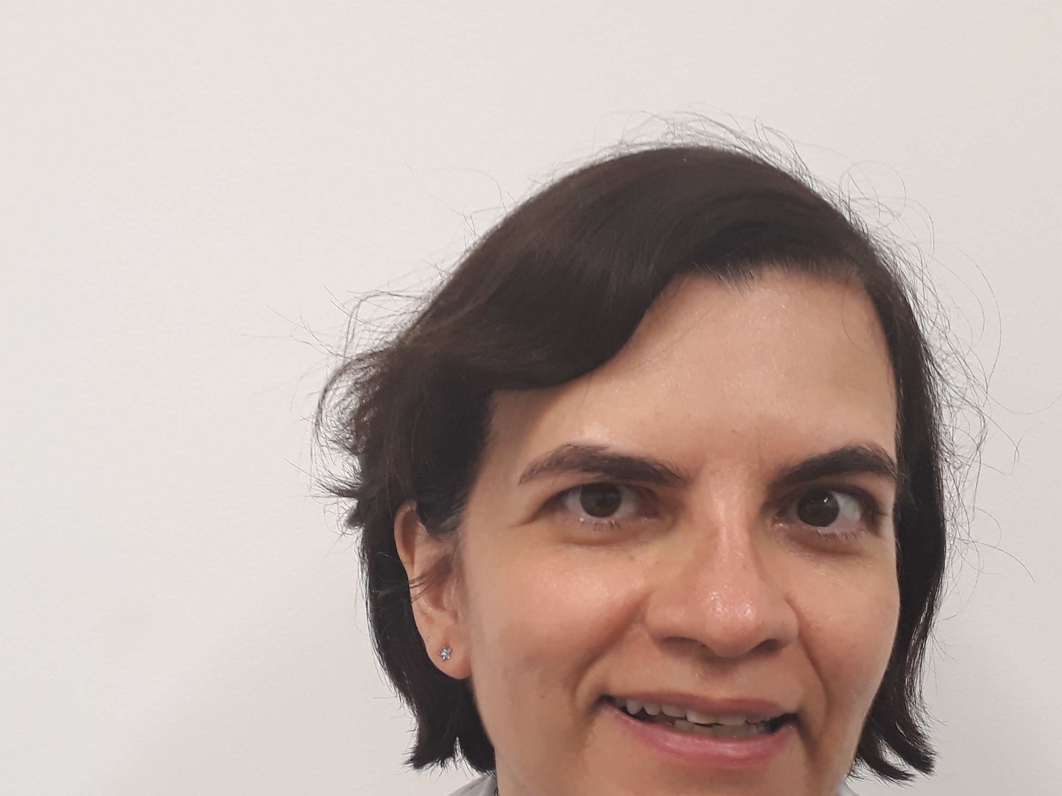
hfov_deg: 38.9
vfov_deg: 29.3
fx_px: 1503
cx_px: 555
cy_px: 567
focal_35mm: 49
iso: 100
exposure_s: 1/30
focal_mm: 3.6
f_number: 1.9
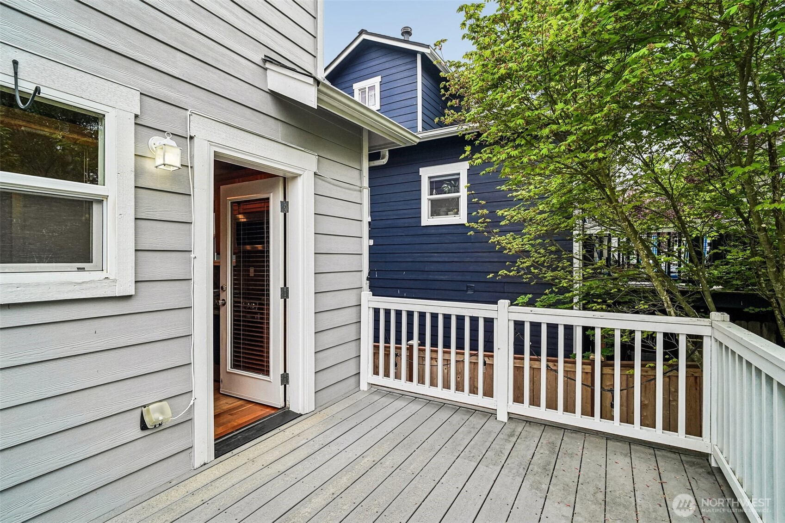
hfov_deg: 96.7
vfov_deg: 73.7
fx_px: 349
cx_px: 392
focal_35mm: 16
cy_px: 262
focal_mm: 16
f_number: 8
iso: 1600
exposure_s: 1/200
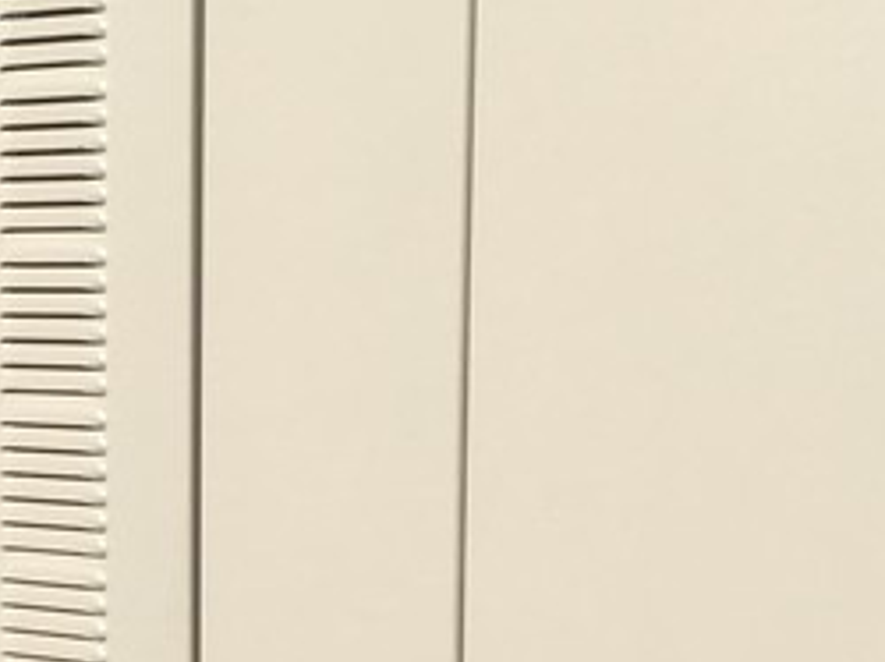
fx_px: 2988
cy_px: 595
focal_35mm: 117
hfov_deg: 15.4
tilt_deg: -7.6
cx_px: -489
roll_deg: +2.0
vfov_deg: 12.5
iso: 25
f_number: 2.2
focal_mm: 4.15
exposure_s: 1/3846
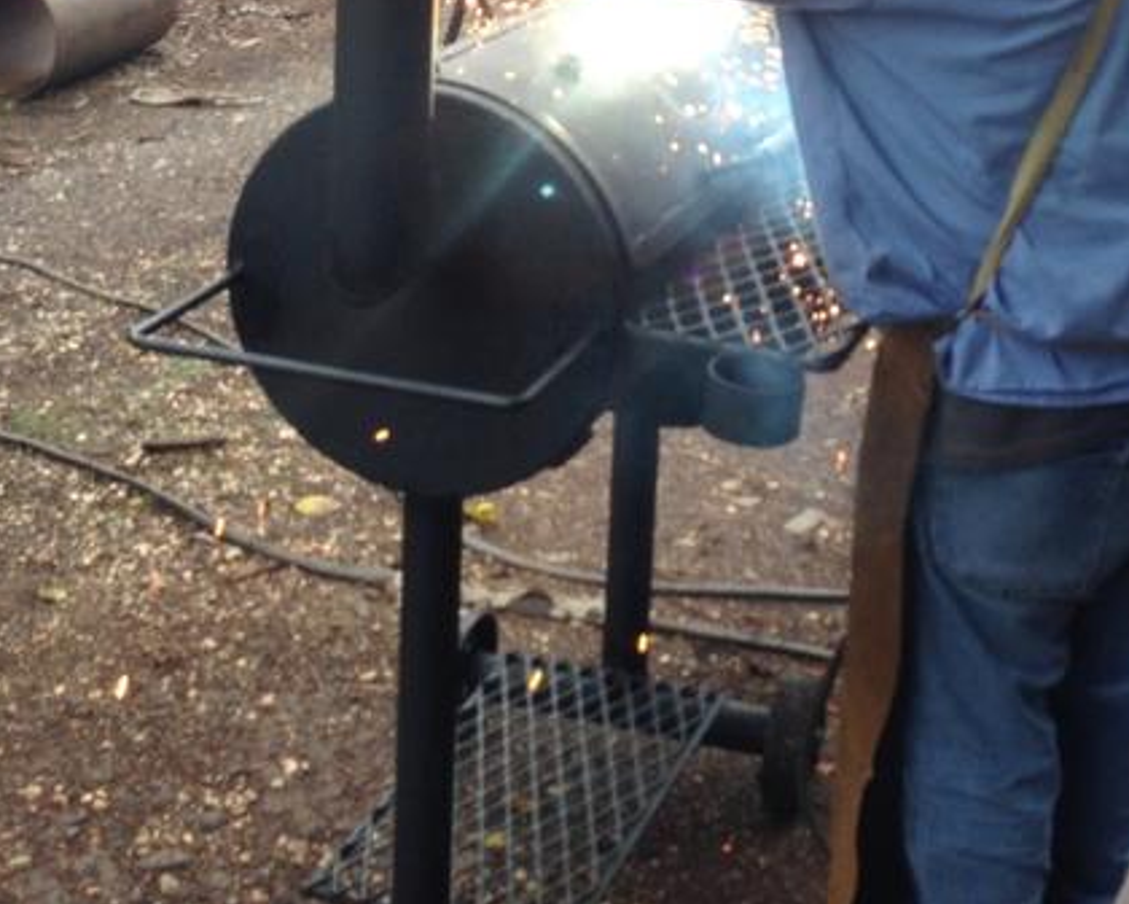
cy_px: 98
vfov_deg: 21.7
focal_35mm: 69
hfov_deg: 27.5
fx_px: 2306
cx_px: 661
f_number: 2.4
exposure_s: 1/179
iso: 50
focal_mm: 4.1
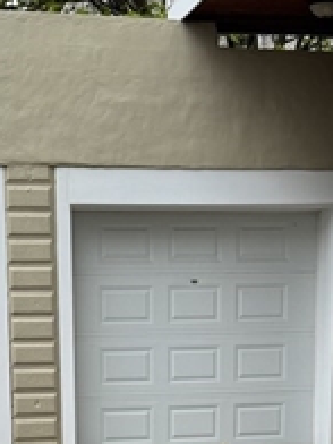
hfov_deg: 15.7
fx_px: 1206
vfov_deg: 19.4
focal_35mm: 94
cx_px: 84
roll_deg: +1.4
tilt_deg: -10.6
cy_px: 564
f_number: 1.78
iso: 80
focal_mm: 6.76
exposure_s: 1/1678
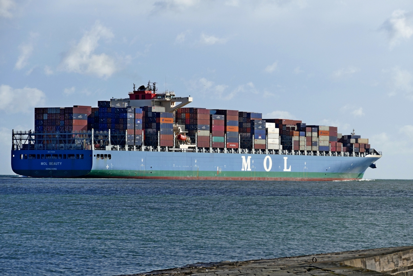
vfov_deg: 7.4
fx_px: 2134
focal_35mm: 186
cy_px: 138
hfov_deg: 11.1
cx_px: 206
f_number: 4
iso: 125
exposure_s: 1/2000
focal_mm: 67.72
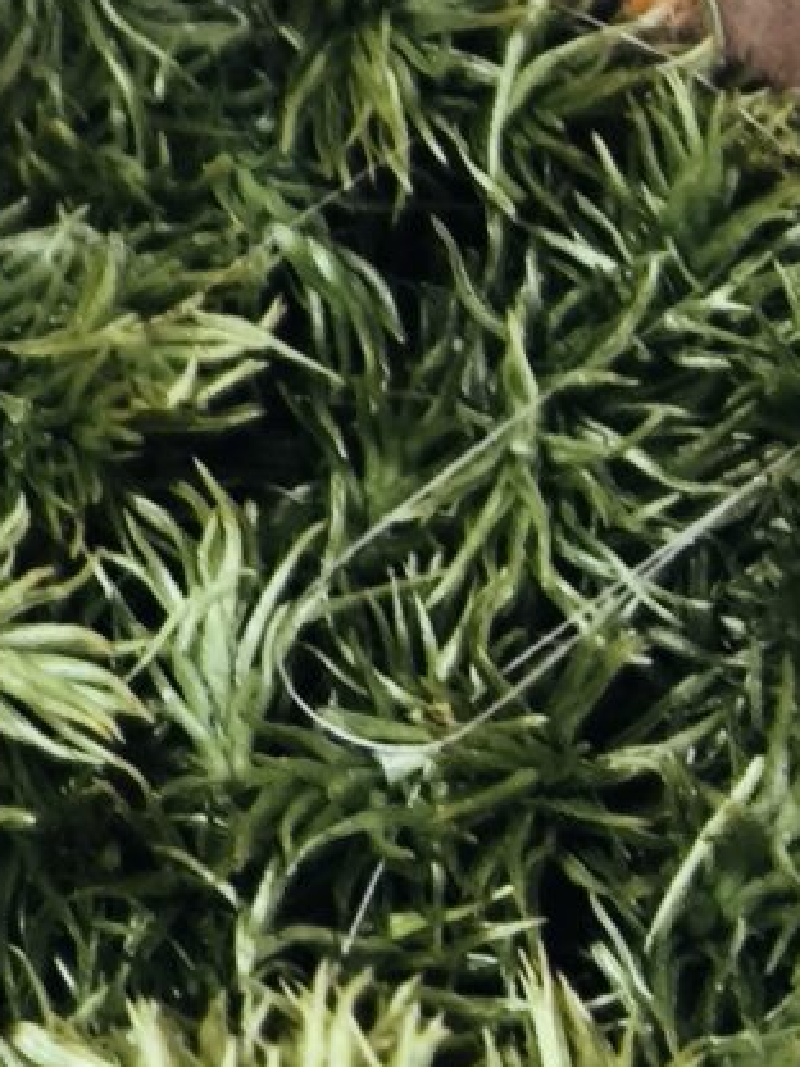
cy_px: -1821
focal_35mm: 308
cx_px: -487
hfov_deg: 4.8
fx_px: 9491
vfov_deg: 6.1
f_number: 1.7
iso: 80
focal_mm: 4.71
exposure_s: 1/50
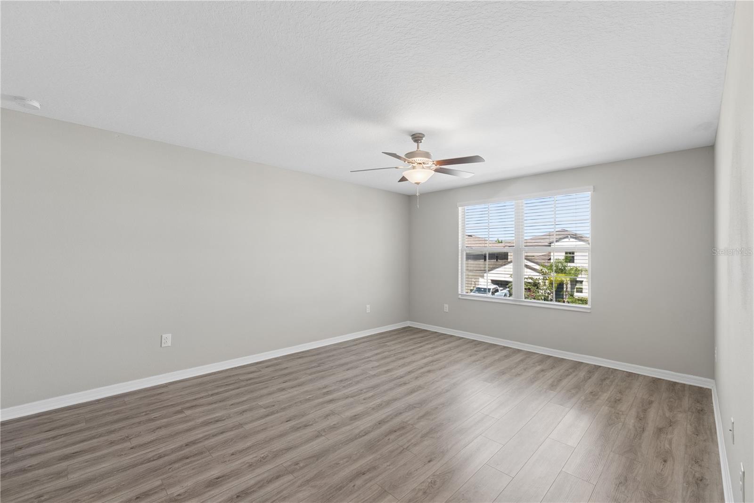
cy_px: 252
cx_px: 377
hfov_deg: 100.4
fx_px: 314
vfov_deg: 77.3
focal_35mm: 15
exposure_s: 1/10
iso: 160
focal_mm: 10
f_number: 8
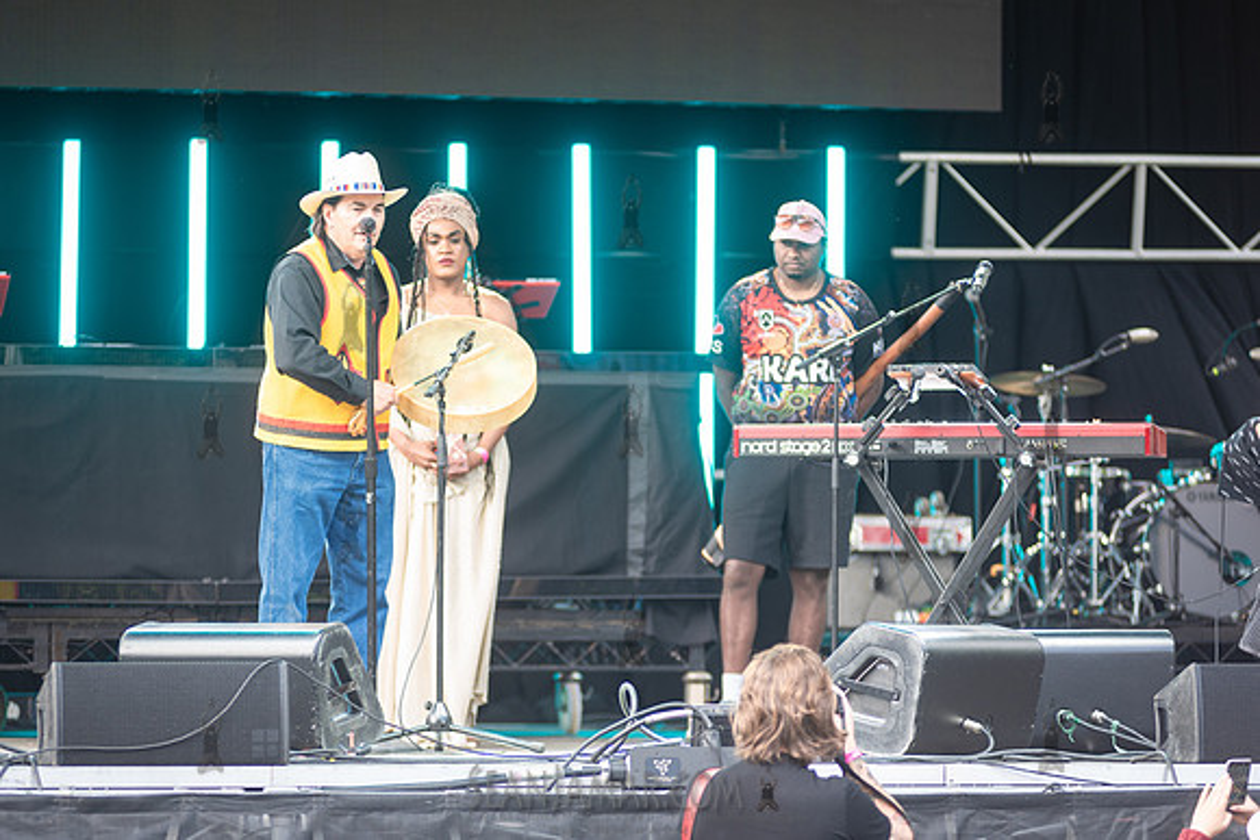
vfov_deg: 7.7
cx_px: 588
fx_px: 6214
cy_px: 371
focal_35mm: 178
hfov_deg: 11.6
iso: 200
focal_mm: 155
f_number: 3.5
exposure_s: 1/125
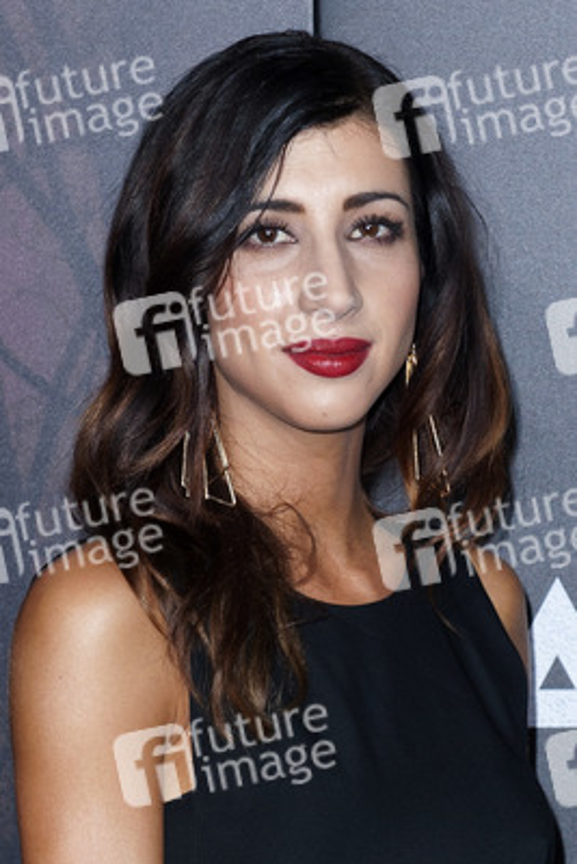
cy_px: 432
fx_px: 1489
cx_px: 288
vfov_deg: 32.4
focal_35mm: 62
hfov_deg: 21.9
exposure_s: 1/320
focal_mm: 62
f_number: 5.6
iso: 500
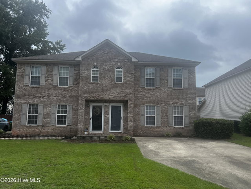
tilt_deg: +7.6
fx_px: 189
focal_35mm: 26
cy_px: 94
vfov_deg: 53.1
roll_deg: +0.1
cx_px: 126
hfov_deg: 67.3
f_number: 1.5
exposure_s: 1/3257
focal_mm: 5.7
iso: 50
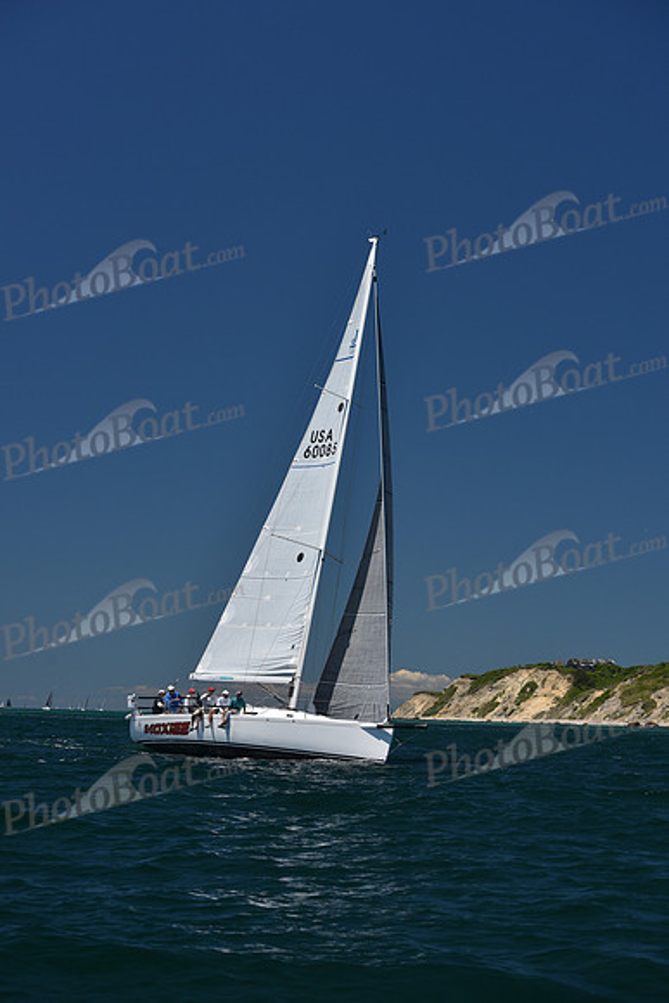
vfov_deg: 23.9
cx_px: 334
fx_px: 2368
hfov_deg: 16.1
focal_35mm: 85
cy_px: 502
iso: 250
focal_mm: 85
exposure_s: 1/800
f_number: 6.3
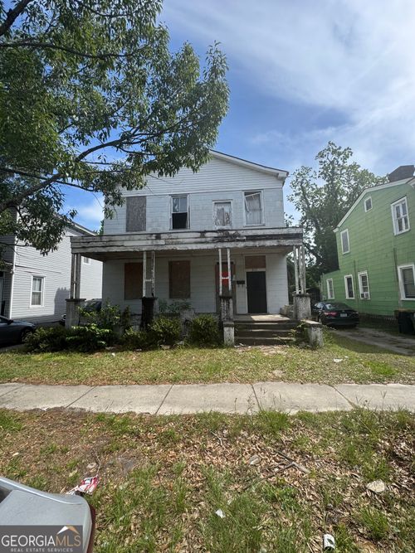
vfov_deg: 102.1
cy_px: 276
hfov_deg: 85.7
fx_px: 224
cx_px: 208
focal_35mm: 14
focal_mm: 2.22
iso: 40
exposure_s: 1/1034
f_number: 2.2
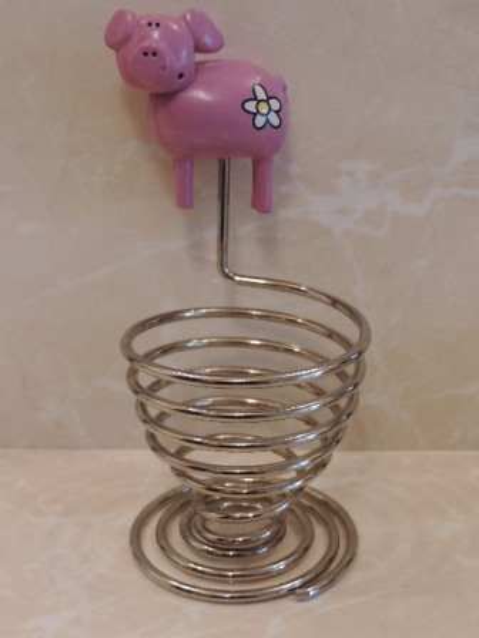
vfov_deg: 34.9
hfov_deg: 26.6
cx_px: 240
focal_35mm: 55
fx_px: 1015
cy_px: 319
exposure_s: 1/30
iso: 400
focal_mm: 9.8
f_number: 3.7
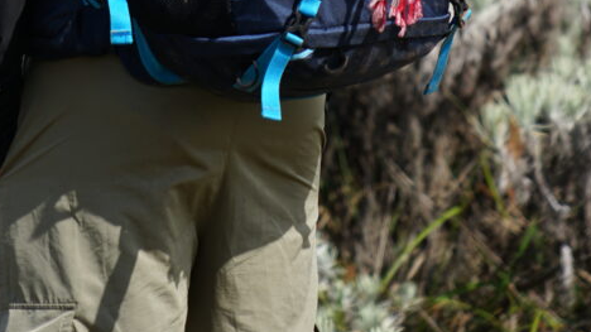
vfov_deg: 2.2
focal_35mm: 550
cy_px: -218
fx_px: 8617
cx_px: 177
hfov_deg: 3.9
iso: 100
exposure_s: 1/320
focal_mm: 240
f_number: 7.1
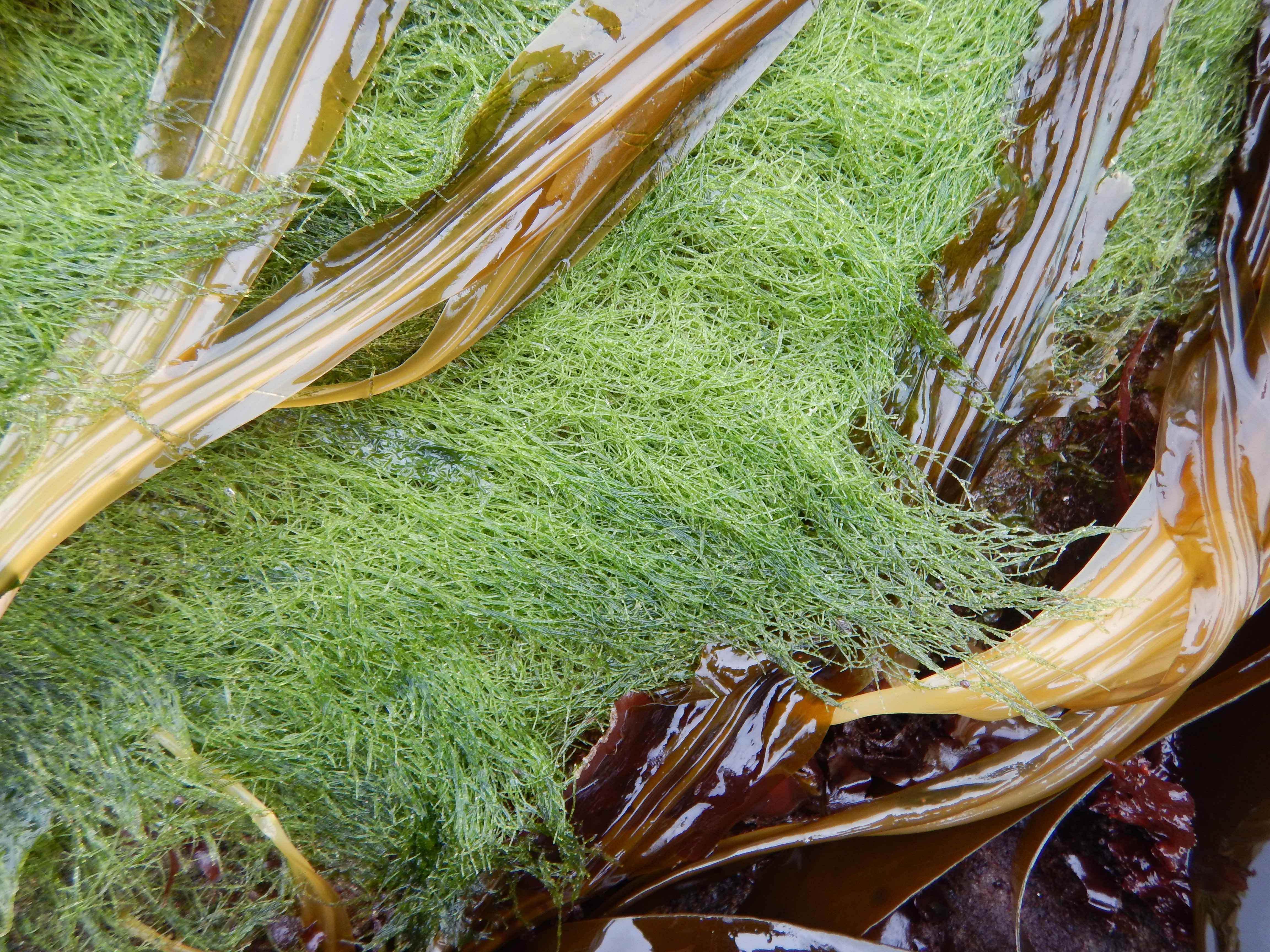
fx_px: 881
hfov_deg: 71.6
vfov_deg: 56.8
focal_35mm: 24
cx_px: 635
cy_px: 476
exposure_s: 1/80
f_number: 2.8
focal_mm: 4.3
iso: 125
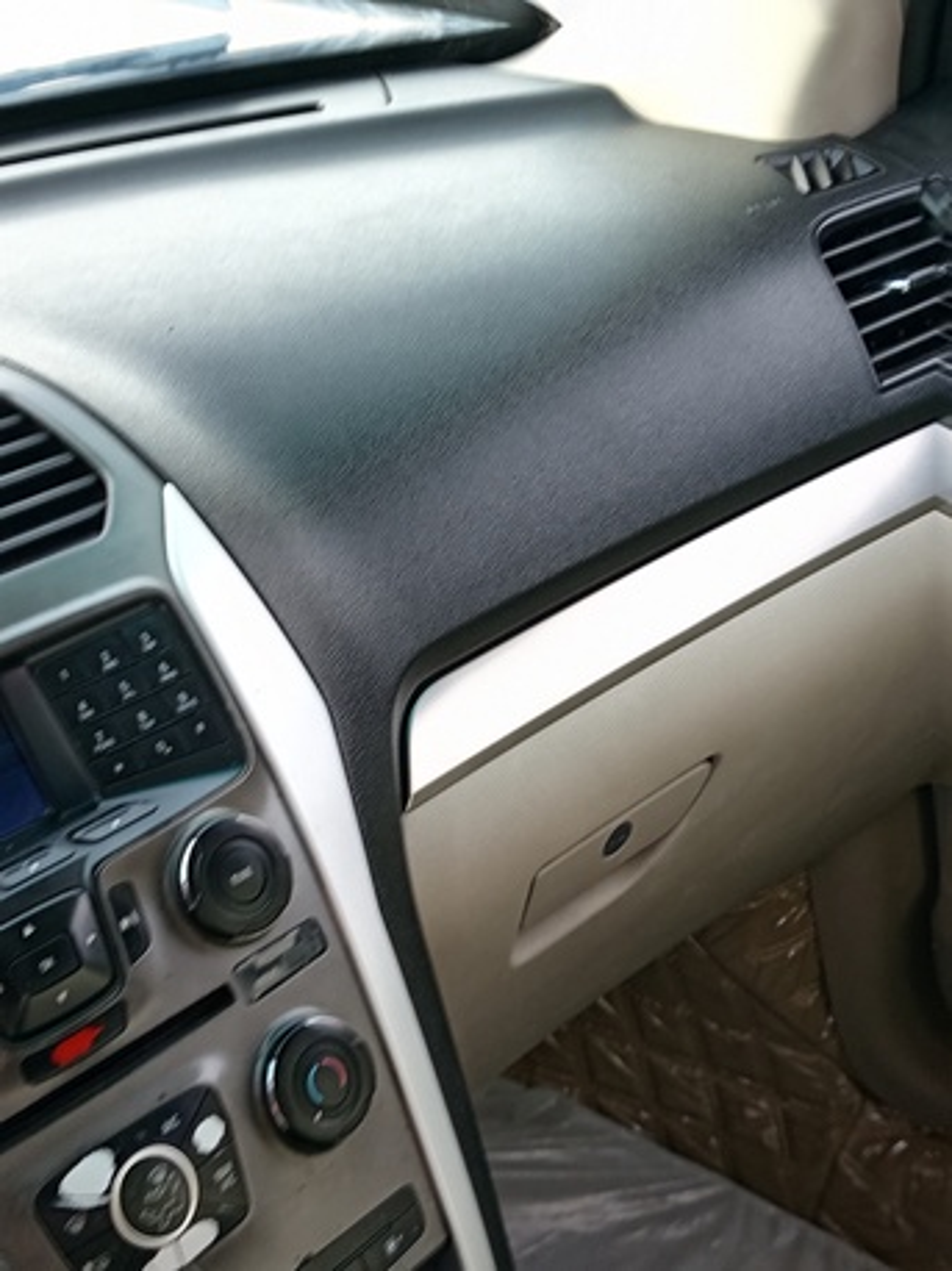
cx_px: 476
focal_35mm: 54
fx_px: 1982
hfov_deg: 27.0
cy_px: 636
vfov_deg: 35.6
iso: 103
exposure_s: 1/33.3
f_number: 1.8
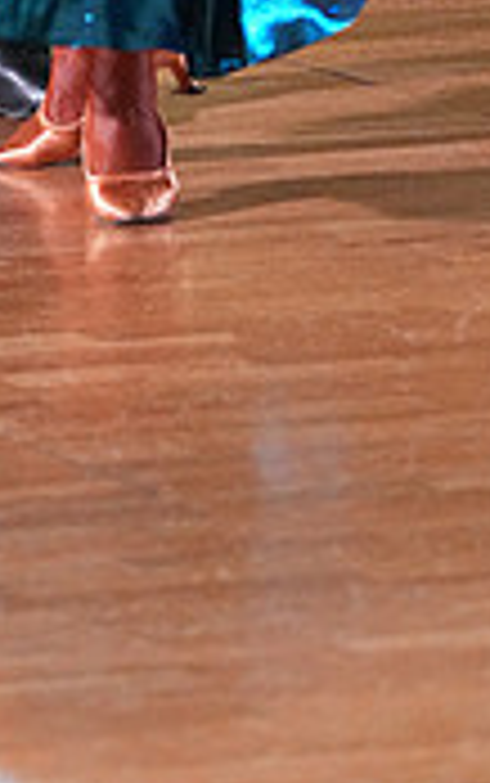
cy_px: -508
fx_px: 8746
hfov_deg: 3.2
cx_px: -303
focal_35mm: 410
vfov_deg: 5.1
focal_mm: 121
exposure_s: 1/400
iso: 6400
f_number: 4.5
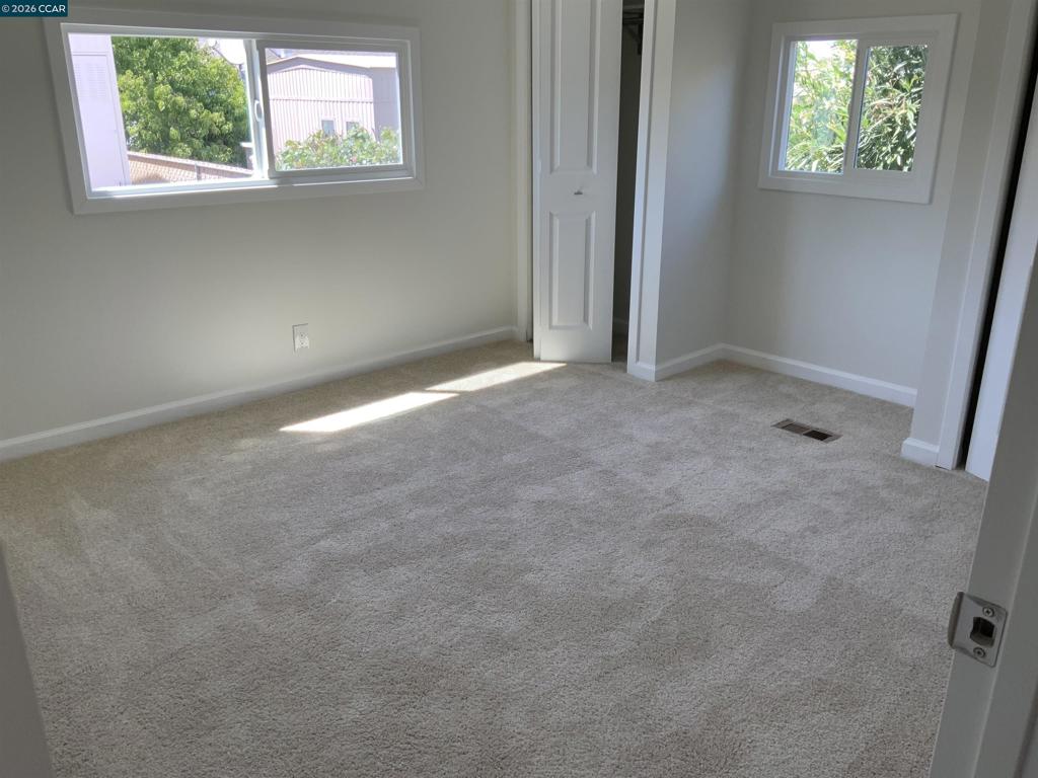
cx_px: 519
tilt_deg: -20.4
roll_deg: -0.1
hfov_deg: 61.7
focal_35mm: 29
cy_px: 389
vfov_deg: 48.2
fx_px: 870
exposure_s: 1/120
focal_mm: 3
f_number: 1.8
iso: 32
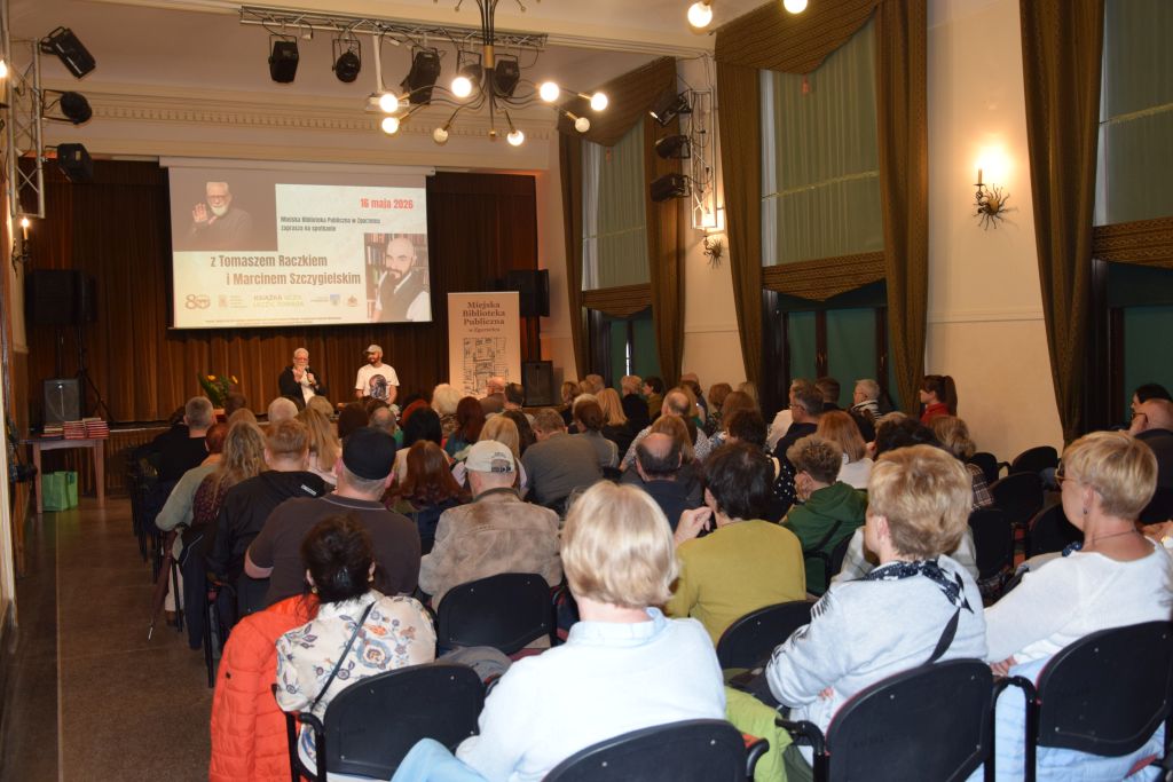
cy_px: 391
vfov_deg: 40.0
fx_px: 1075
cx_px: 586
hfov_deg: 57.2
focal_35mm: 33
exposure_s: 1/60
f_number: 4
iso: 800
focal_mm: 22
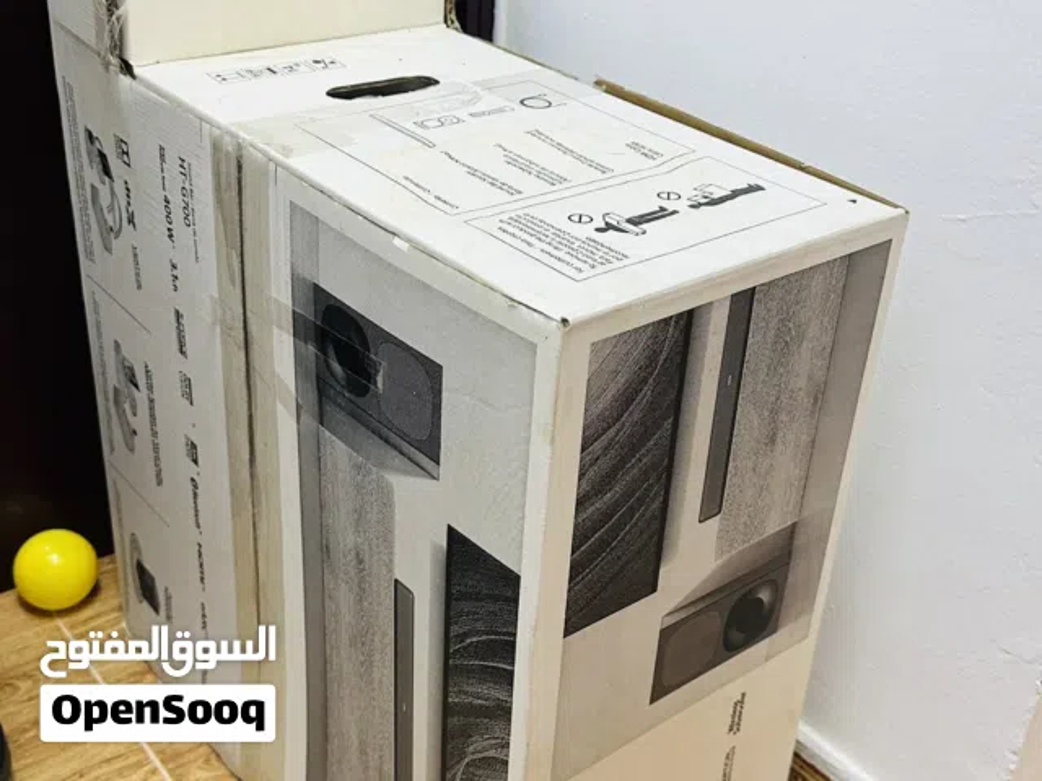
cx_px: 521
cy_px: 390
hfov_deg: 71.6
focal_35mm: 24
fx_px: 722
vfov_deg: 56.8
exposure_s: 1/100
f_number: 1.78
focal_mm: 6.86
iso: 200
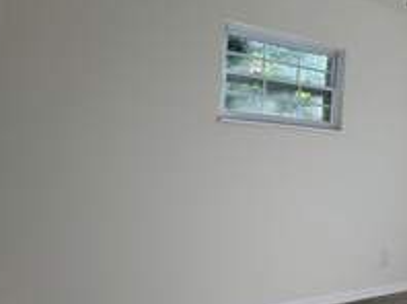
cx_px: 362
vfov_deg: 41.7
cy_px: 164
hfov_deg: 48.6
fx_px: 399
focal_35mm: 34
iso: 40
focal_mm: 2.22
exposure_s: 1/107
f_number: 2.2
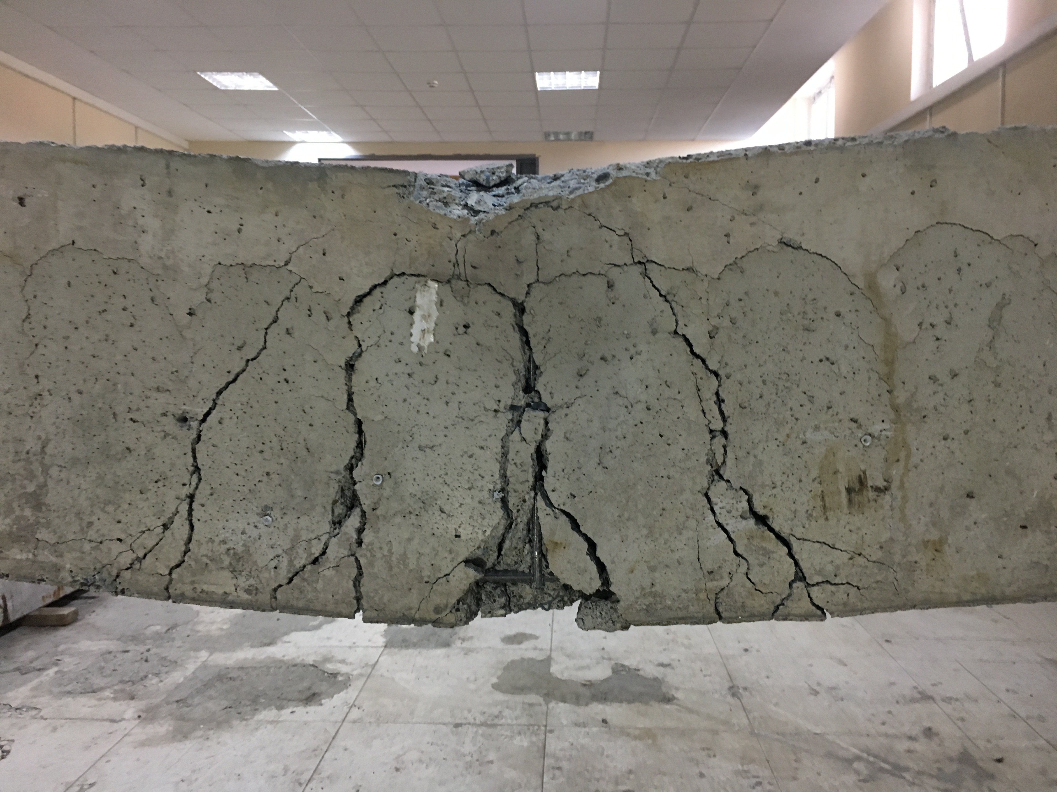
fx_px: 886
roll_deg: +0.4
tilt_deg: -4.5
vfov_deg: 48.2
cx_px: 528
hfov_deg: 61.7
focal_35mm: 29
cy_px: 396
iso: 160
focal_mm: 4.15
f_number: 2.2
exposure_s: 1/33
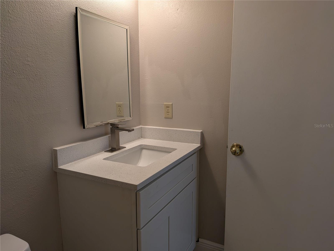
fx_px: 232
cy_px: 126
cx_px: 167
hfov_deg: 71.6
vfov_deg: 56.8
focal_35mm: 24
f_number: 1.7
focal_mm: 4.53
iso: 30
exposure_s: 1/60
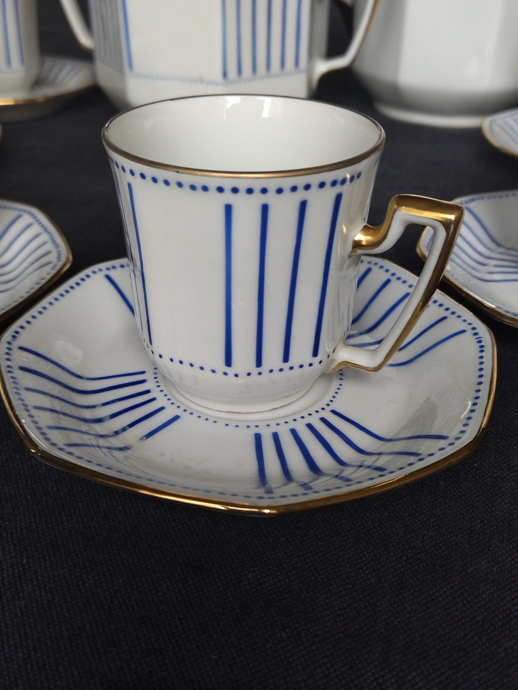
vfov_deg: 65.3
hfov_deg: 51.4
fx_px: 539
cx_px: 259
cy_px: 345
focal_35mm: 27
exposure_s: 1/112
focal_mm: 4.74
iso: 100
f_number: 1.79
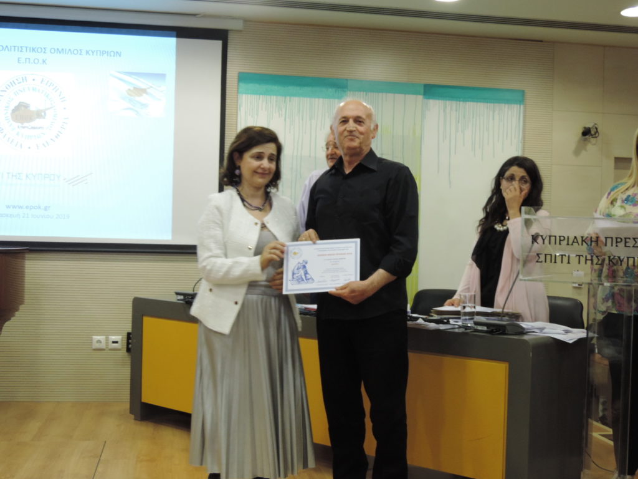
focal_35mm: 47
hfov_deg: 40.4
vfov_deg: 30.9
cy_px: 240
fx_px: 866
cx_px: 319
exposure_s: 1/30
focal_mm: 8.3
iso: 400
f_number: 3.5
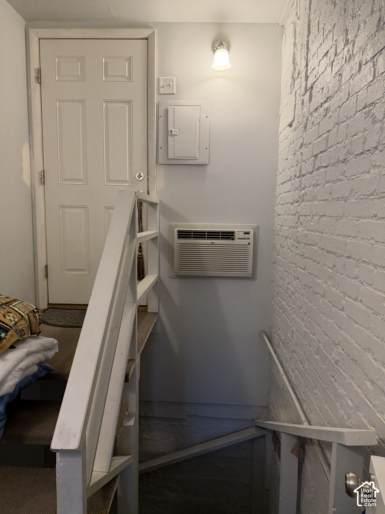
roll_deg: -1.0
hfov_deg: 56.8
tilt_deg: -5.4
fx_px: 356
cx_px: 192
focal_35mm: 24
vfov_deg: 71.6
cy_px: 257
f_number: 1.78
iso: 200
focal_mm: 6.76
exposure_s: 1/60
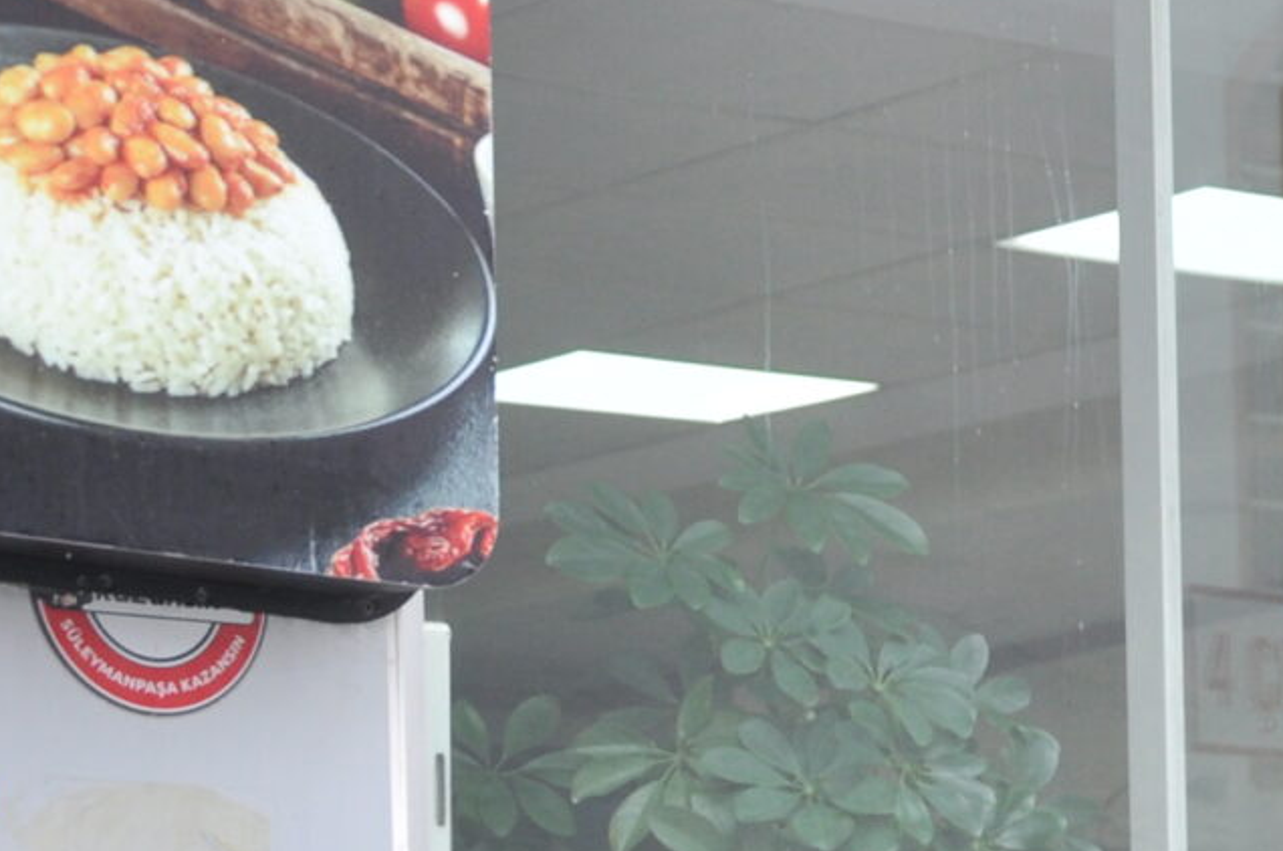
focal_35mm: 145
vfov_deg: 9.2
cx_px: 2433
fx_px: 5160
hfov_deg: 12.7
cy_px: 1285
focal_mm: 24
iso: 250
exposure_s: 1/60
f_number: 4
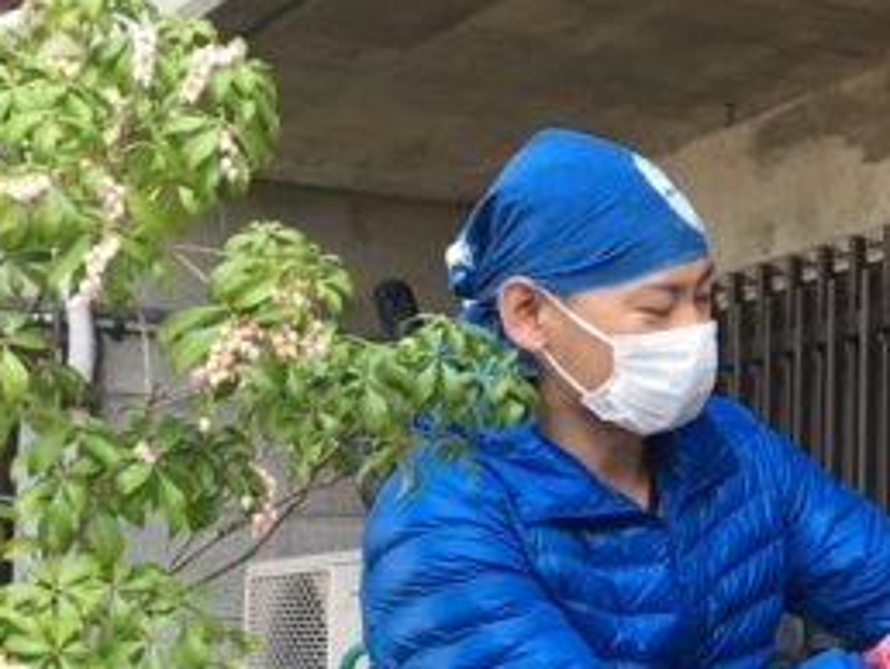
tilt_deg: +2.4
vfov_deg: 12.8
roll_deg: -0.3
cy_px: 572
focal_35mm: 115
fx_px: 2959
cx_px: 1221
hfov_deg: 16.0
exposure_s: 1/120
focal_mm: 4.15
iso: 40
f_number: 2.2
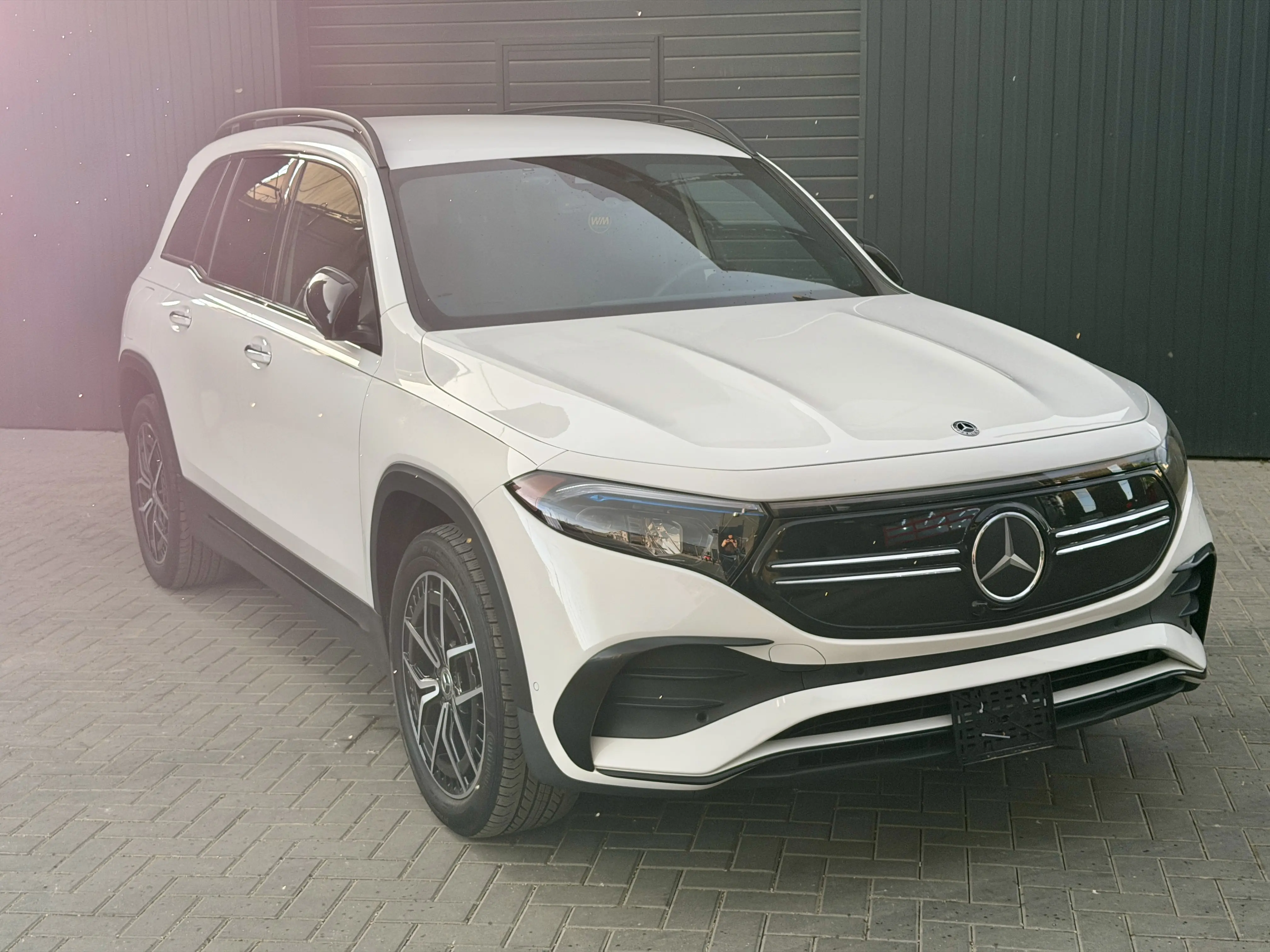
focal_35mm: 48
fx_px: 1761
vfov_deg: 30.3
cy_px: 476
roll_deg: +1.5
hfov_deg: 39.7
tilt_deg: -9.8
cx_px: 635
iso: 64
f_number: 1.78
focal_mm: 6.76
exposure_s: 1/354
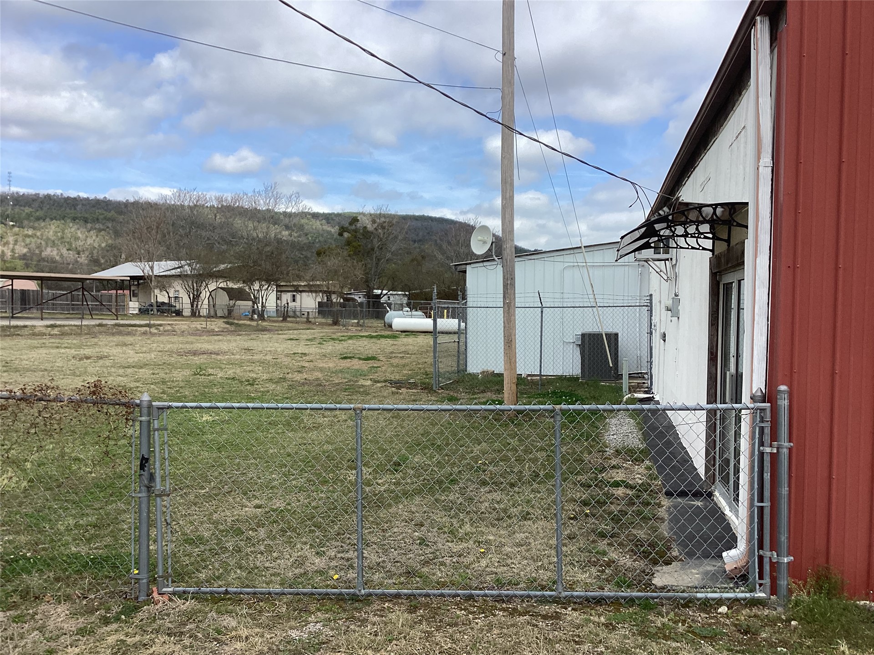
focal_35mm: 31
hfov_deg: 58.4
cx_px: 437
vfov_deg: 45.4
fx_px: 783
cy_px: 328
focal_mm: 3.3
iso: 25
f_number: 2.4
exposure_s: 1/1217
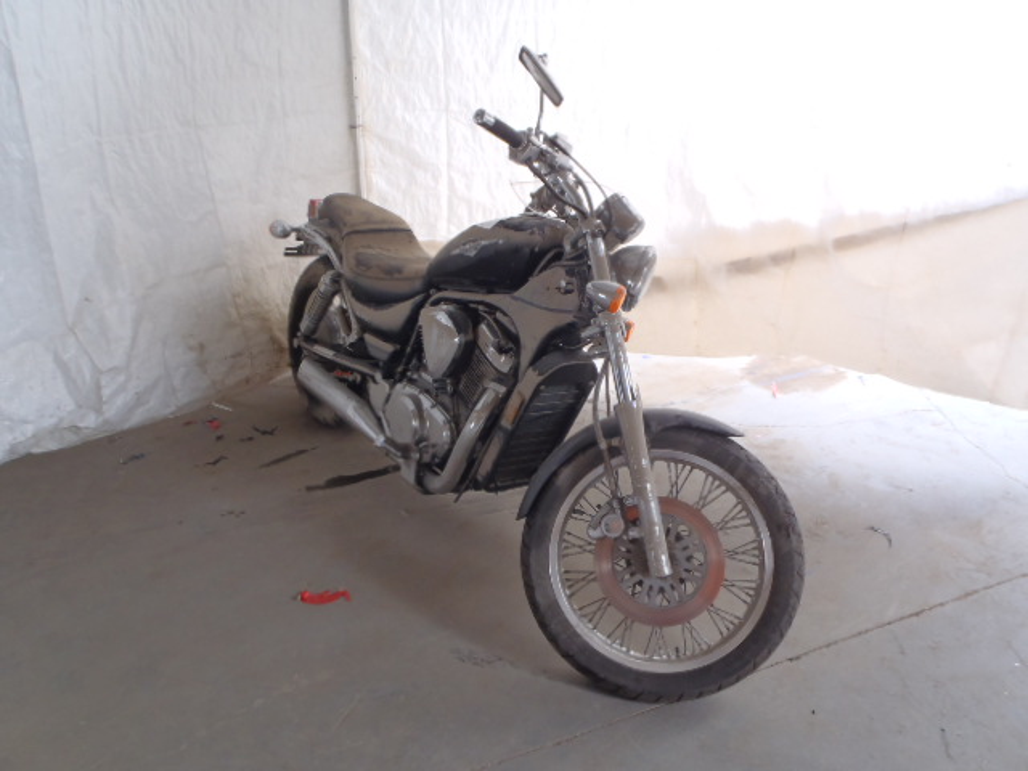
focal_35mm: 28
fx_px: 832
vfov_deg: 49.7
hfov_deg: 63.4
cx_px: 514
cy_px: 386
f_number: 3.5
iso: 100
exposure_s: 1/40
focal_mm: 5
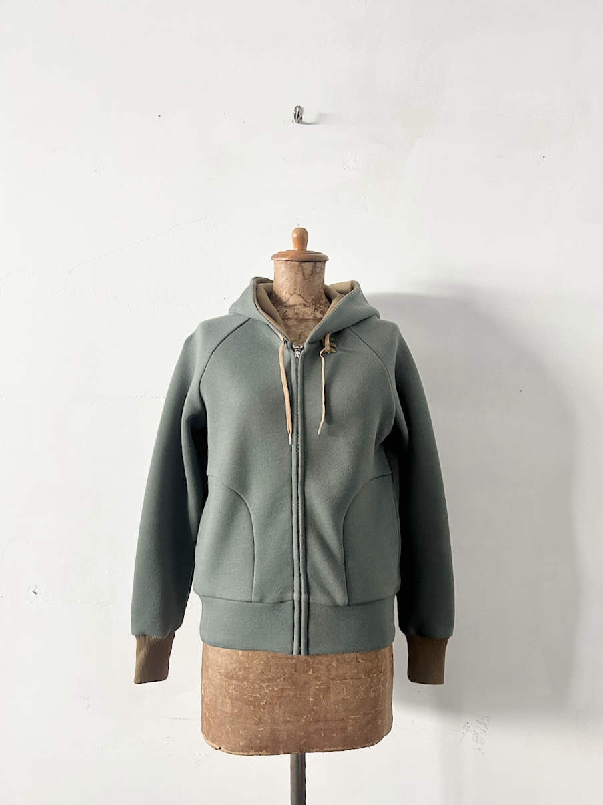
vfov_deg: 67.3
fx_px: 604
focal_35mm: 26
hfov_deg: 53.0
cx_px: 302
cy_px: 402
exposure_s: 1/65
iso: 125
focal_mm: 5.7
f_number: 1.5
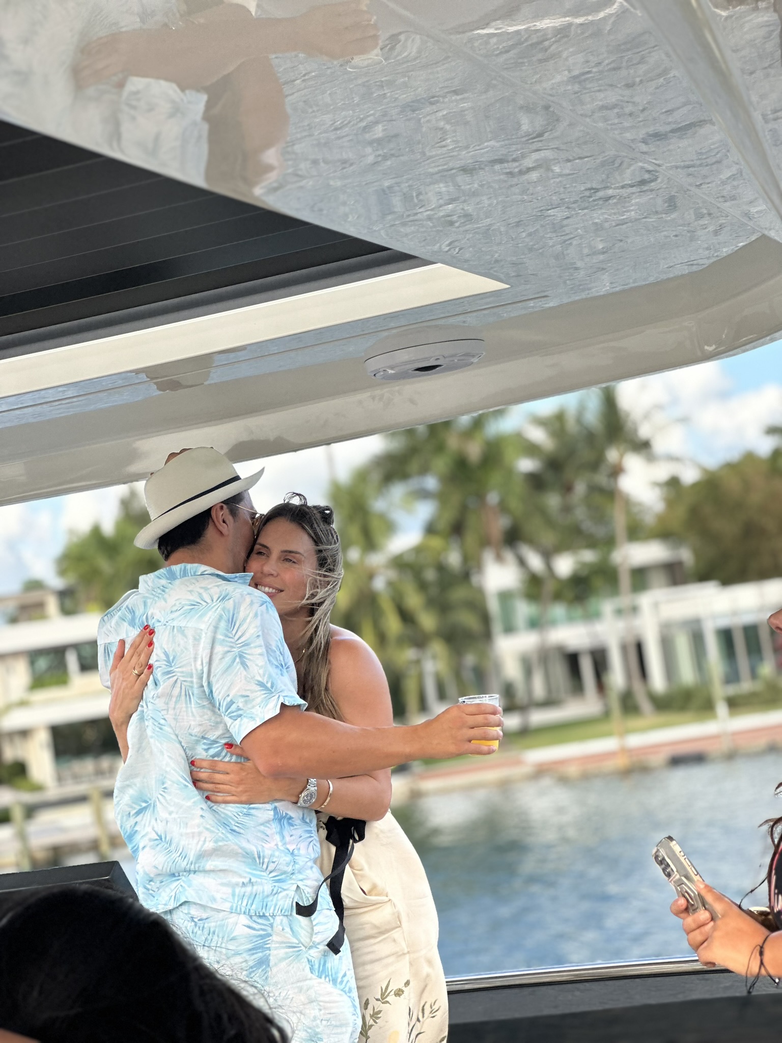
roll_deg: +7.9
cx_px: 391
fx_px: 2319
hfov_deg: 19.1
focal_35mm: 77
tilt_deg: +4.8
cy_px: 522
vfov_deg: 25.3
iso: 20
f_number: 2.8
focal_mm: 9
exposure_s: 1/123
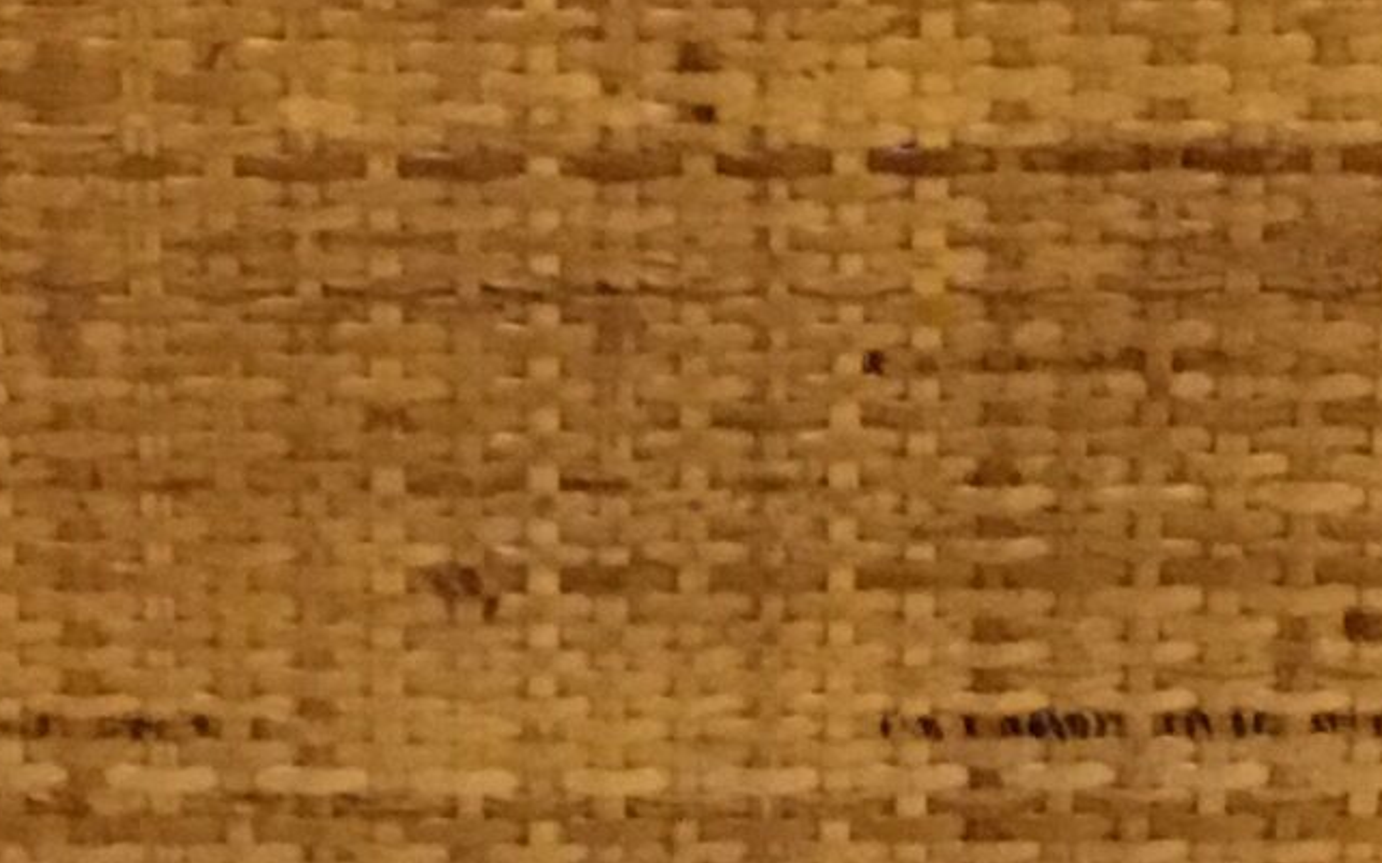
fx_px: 6289
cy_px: 594
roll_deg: +0.8
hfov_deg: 12.5
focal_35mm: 167
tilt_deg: -28.0
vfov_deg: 7.8
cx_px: 502
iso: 250
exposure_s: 1/17
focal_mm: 3.3
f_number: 2.4
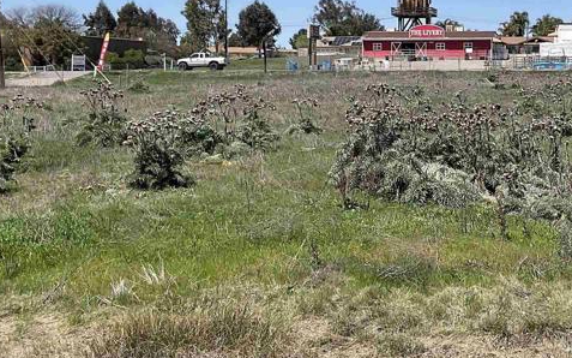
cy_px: 103
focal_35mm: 66
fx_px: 1029
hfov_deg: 30.6
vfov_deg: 19.6
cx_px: 427
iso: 20
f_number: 1.8
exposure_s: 1/2227
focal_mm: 3
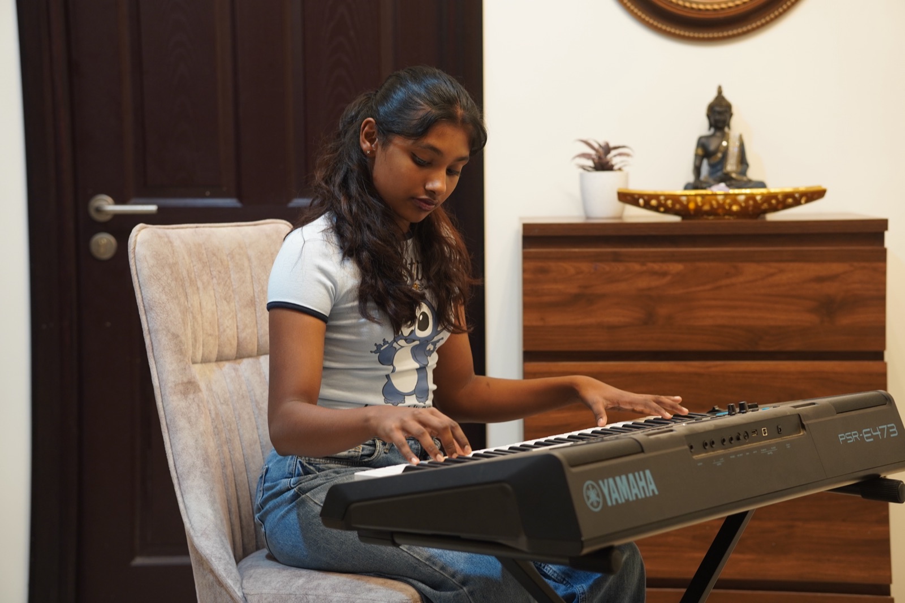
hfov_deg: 24.2
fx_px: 2111
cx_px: 452
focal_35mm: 84
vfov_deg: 16.3
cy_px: 302
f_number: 2.5
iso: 400
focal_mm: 56
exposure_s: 1/15
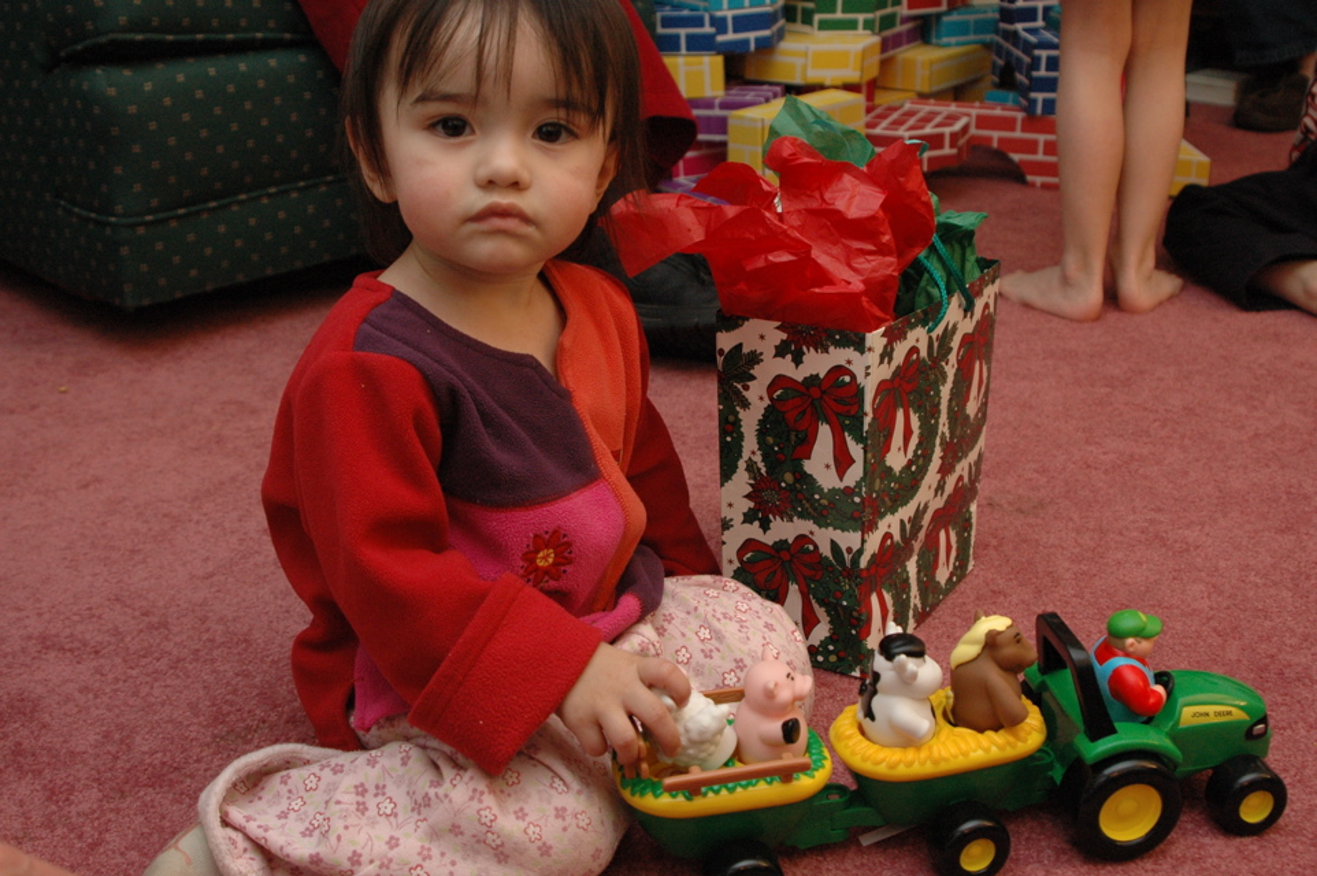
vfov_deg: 29.8
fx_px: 1645
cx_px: 658
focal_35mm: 45
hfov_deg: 43.6
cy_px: 438
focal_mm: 30
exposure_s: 1/50
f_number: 5
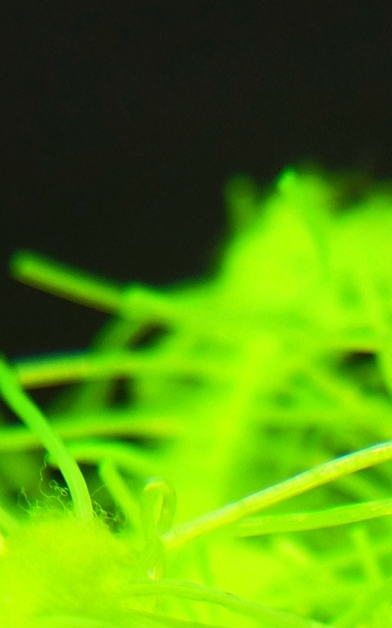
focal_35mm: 160
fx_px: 2736
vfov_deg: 12.1
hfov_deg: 8.1
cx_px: 541
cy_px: 1105
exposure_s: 1/60.2
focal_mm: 14
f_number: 3.5
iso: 200
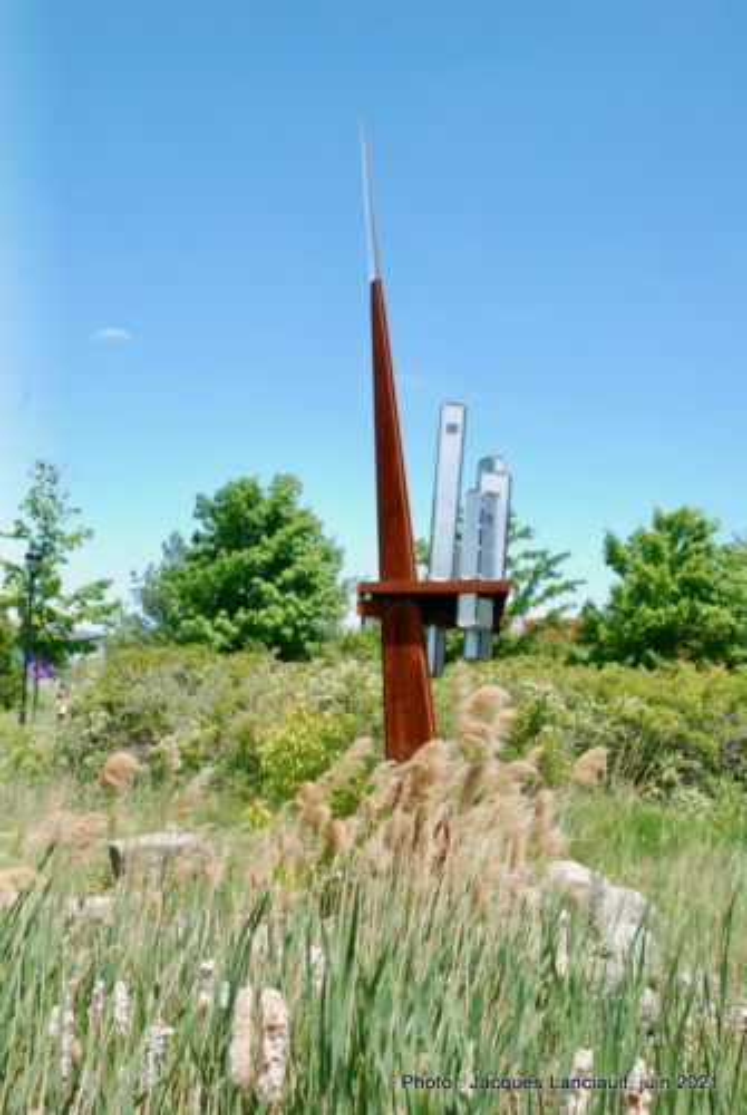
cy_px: 558
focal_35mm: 40
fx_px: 1256
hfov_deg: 33.1
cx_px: 374
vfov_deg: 47.9
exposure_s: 1/20
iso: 100
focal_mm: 27
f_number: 20
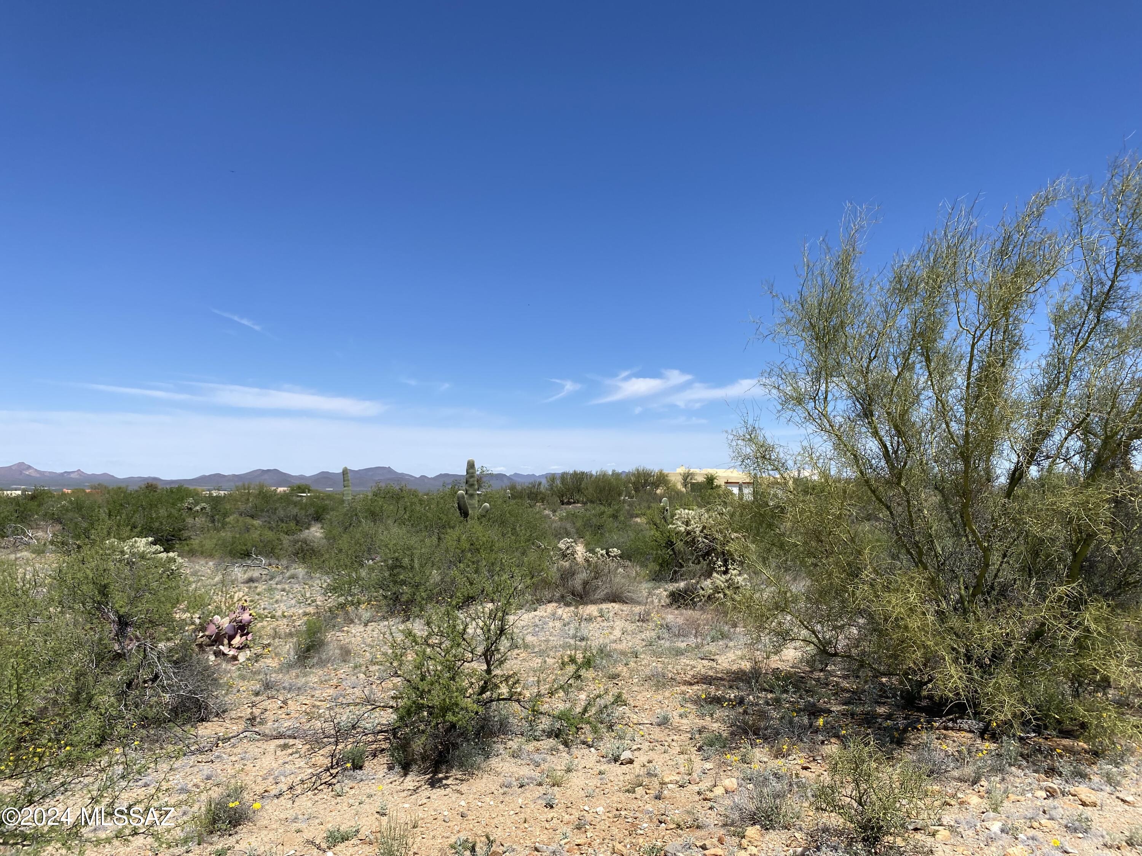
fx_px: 858
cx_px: 571
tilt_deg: +1.6
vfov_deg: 53.1
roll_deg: +1.1
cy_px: 428
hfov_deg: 67.3
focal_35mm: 26
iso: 32
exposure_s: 1/3984
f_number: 1.8
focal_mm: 4.25
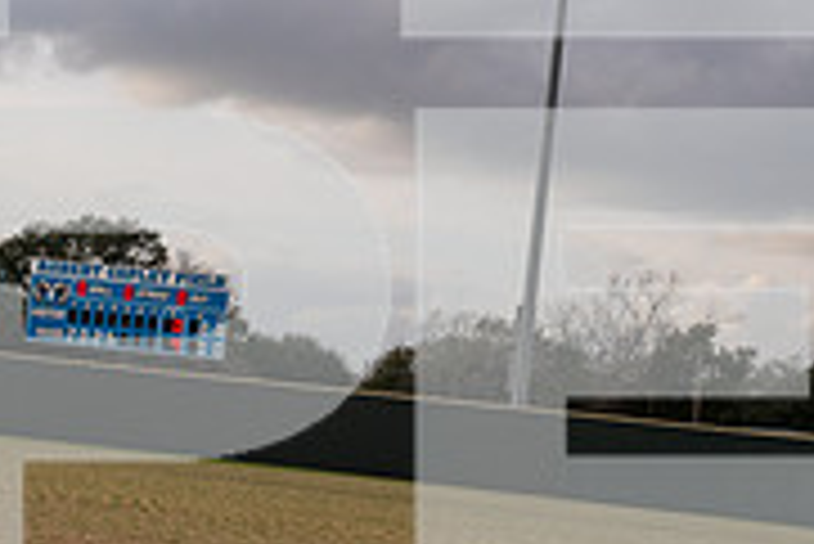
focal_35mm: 77
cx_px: -211
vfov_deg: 17.7
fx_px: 1742
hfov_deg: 23.6
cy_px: 348
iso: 250
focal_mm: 24
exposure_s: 1/250
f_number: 11
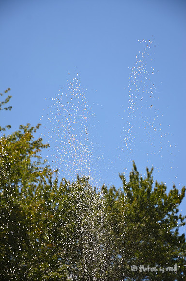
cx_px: 93
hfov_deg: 13.0
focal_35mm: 105
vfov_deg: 19.5
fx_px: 818
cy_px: 140
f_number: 4.5
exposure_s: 1/800
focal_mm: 70
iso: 100
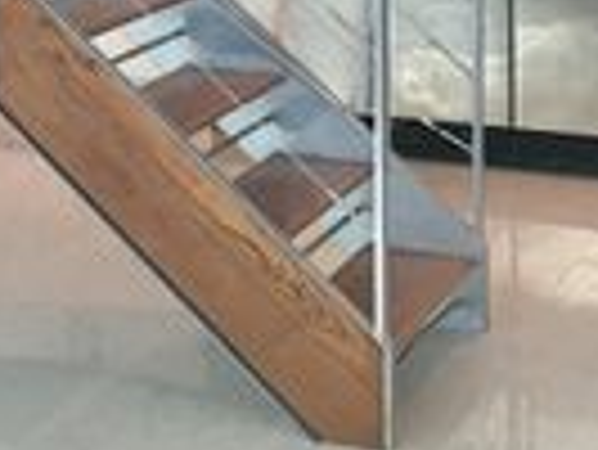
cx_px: 99
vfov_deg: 12.8
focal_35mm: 109
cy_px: -263
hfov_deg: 17.8
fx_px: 1885
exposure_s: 1/30
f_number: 2.2
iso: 32
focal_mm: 4.15
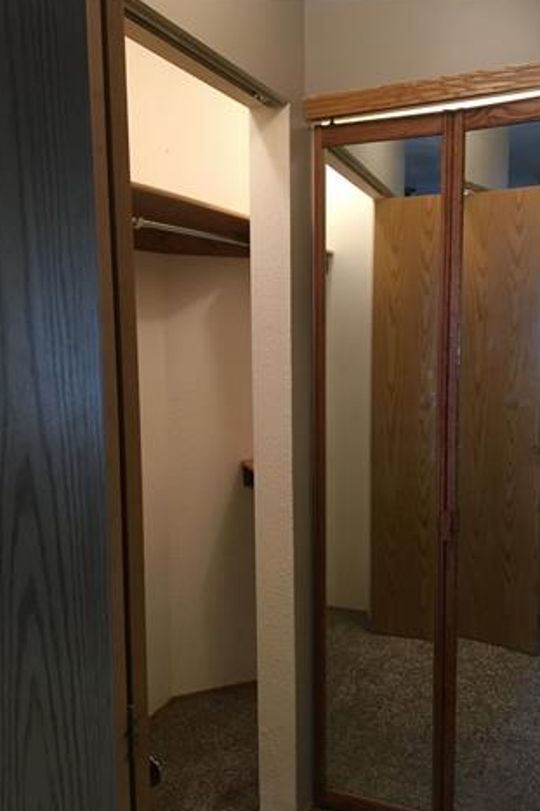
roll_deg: +1.3
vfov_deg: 60.3
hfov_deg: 42.3
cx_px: 286
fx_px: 698
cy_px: 406
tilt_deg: -5.6
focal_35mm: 31
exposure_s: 1/33
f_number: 2.2
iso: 125
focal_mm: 4.15
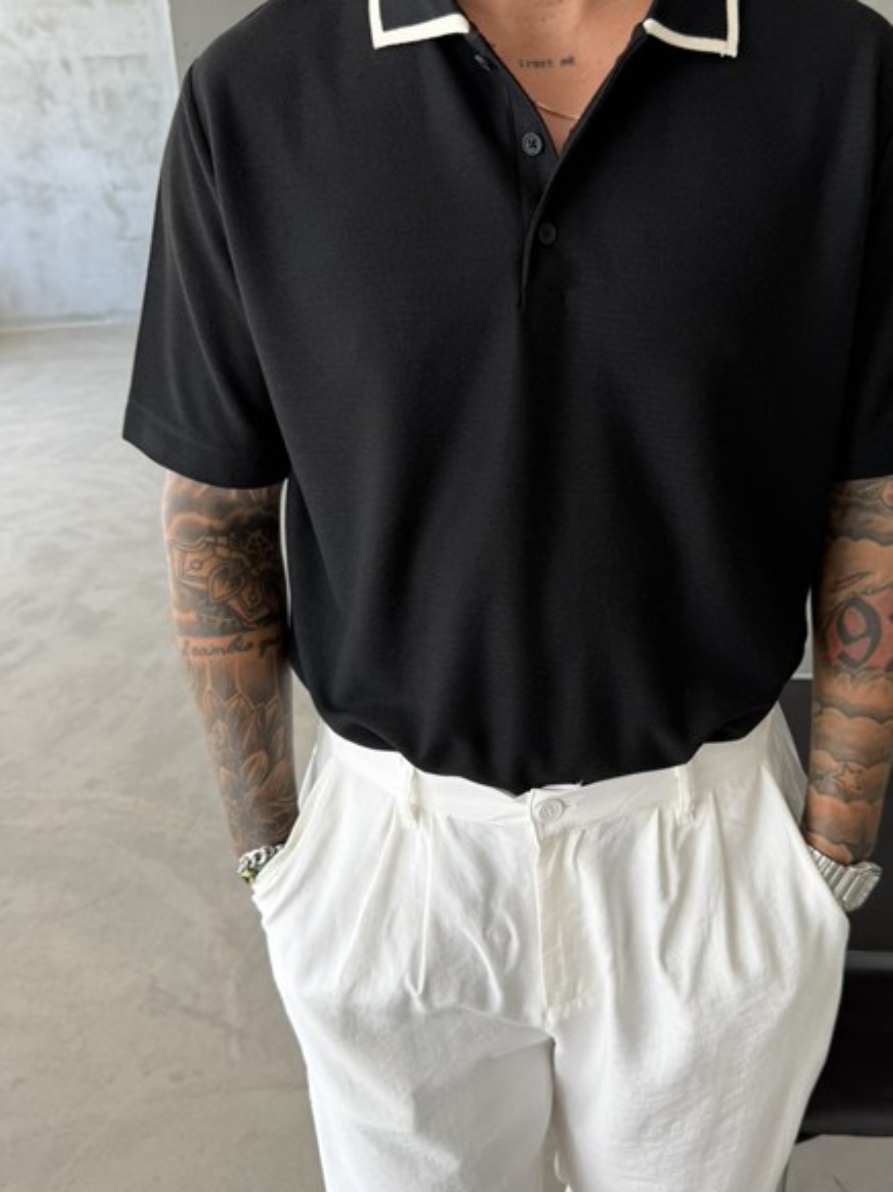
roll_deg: +1.2
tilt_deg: -24.6
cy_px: 600
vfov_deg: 55.4
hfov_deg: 42.7
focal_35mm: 33
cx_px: 547
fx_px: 1136
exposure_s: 1/174
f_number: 1.78
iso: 64
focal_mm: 6.76
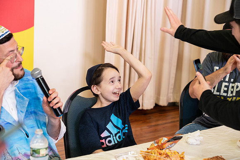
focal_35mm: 78
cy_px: 80
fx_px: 520
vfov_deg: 17.5
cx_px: 120
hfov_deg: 26.0
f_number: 5
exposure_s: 1/160
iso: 1000
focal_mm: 78
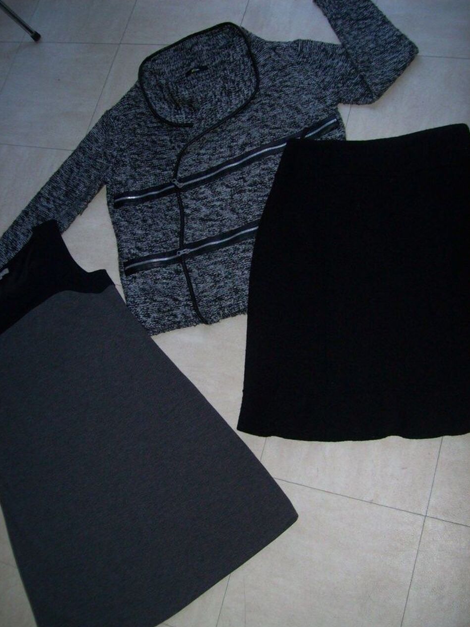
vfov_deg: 49.0
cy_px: 330
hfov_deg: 37.7
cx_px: 224
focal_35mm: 38
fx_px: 688
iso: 80
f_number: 2.7
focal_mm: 6
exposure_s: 1/64
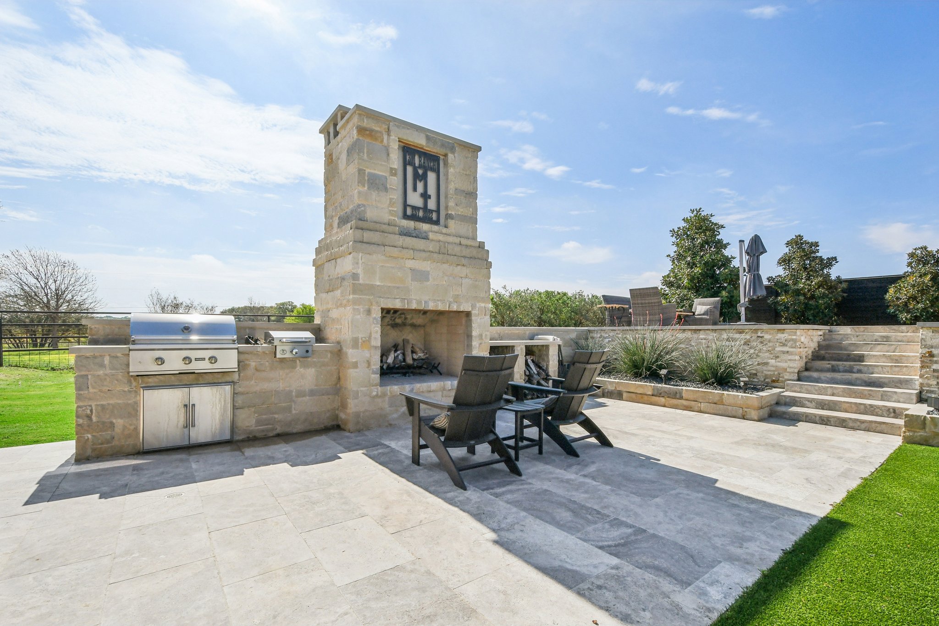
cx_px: 470
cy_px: 313
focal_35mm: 15
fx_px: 391
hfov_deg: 100.4
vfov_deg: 77.3
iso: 400
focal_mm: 10
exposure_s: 1/2000
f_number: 8
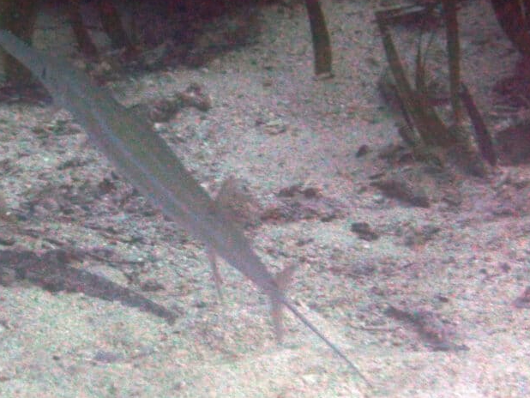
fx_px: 7612
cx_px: 99
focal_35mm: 497
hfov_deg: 4.0
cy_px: 208
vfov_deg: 3.0
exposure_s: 1/60
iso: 160
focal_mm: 49.2
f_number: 4.9
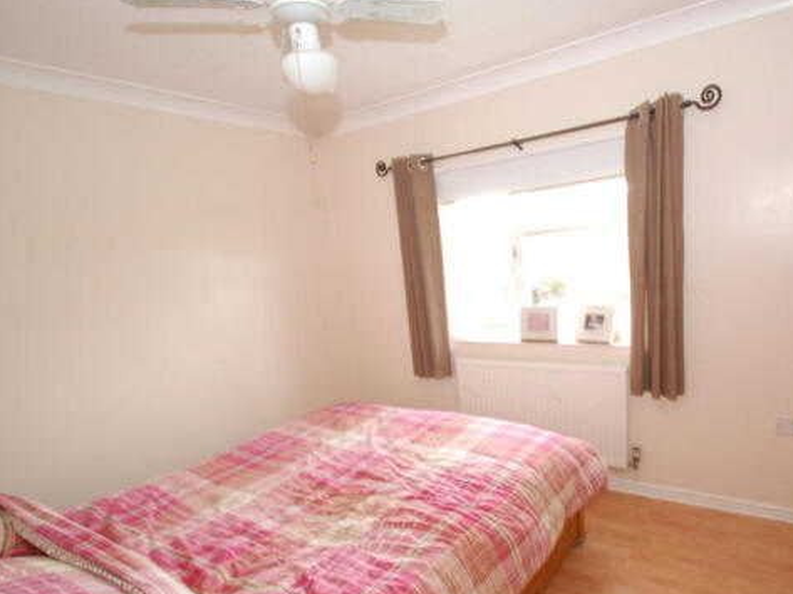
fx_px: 458
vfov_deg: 65.2
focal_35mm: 20
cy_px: 361
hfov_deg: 80.7
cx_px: 481
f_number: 18
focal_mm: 10
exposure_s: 1/8
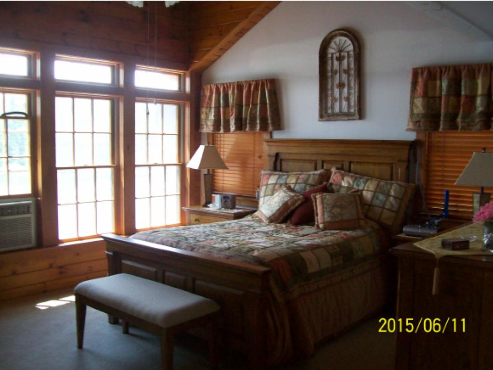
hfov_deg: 51.3
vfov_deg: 39.7
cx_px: 246
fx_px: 513
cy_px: 185
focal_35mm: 36
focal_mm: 6
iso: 200
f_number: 2.7
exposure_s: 1/74.5
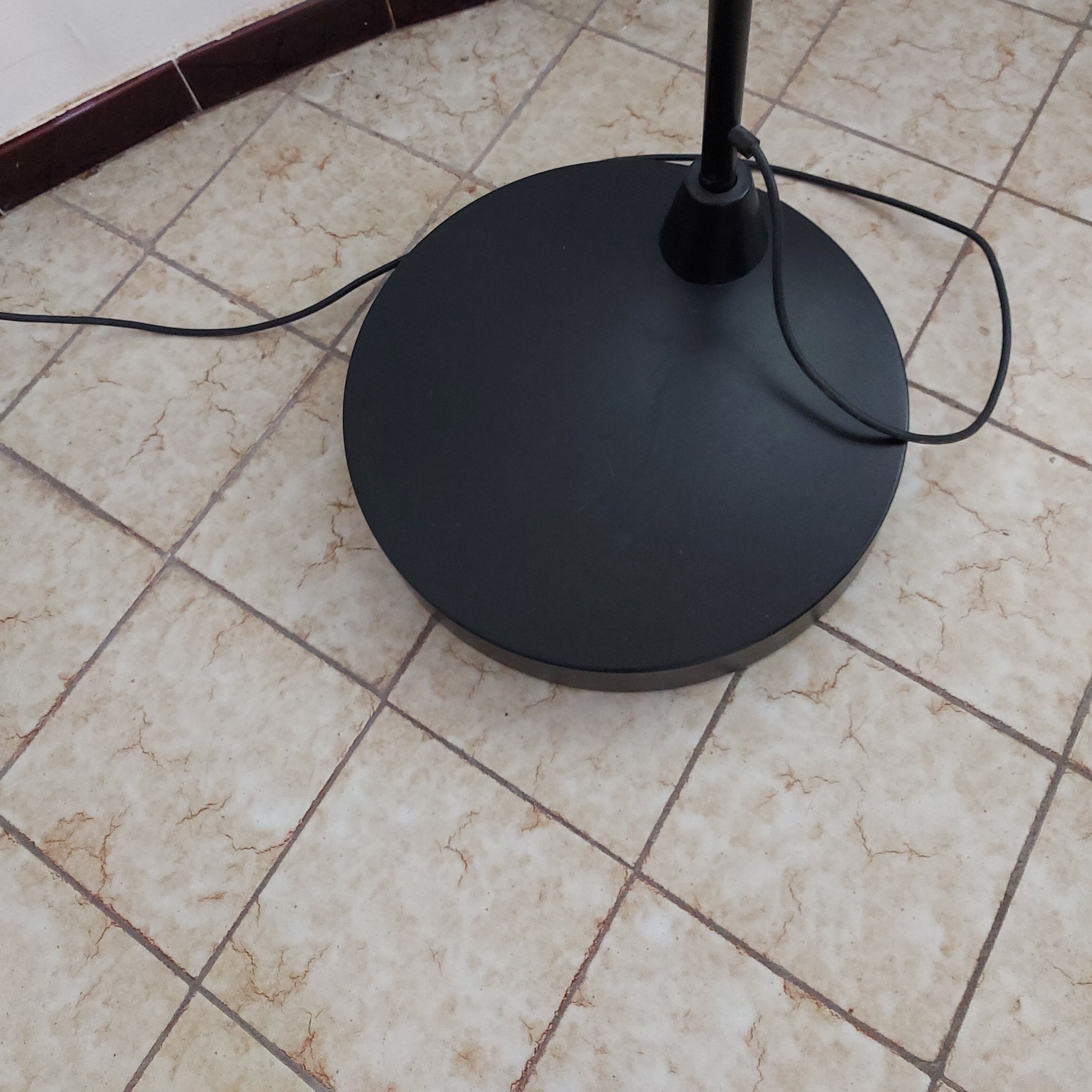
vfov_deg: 54.3
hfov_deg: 55.6
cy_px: 346
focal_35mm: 29
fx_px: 1035
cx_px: 544
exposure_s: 1/24
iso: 500
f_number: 1.8
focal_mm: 5.23
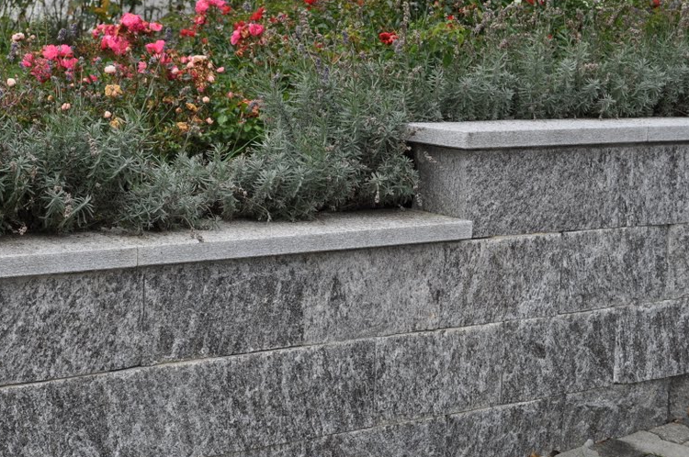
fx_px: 1370
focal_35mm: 72
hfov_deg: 28.1
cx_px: 238
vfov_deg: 19.0
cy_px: 239
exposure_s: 1/200
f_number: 7.1
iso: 200
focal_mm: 35
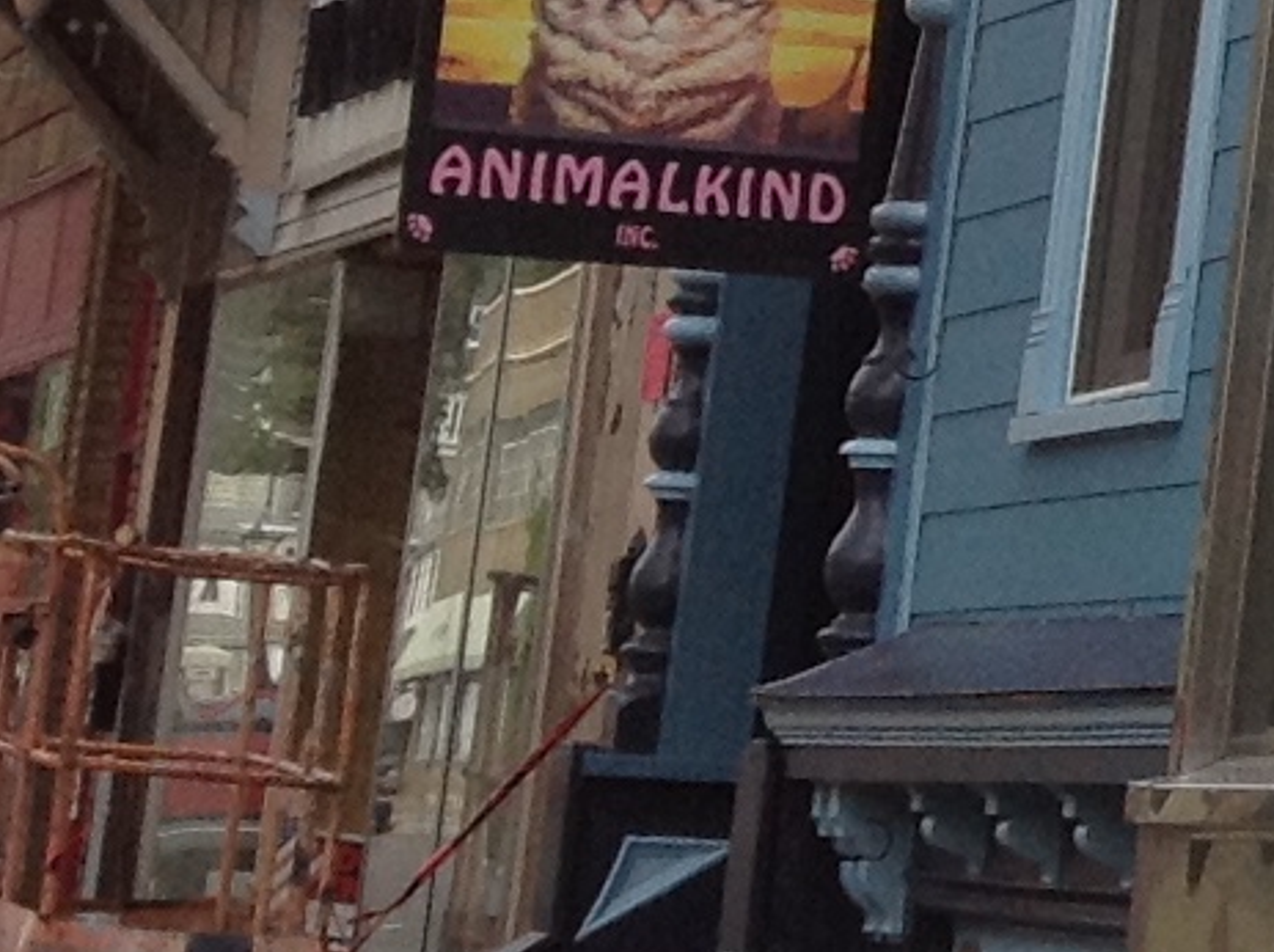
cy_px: -660
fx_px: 7204
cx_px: 3368
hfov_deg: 8.8
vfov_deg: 7.4
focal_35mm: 196
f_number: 2.4
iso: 50
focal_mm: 4.28
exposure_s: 1/438
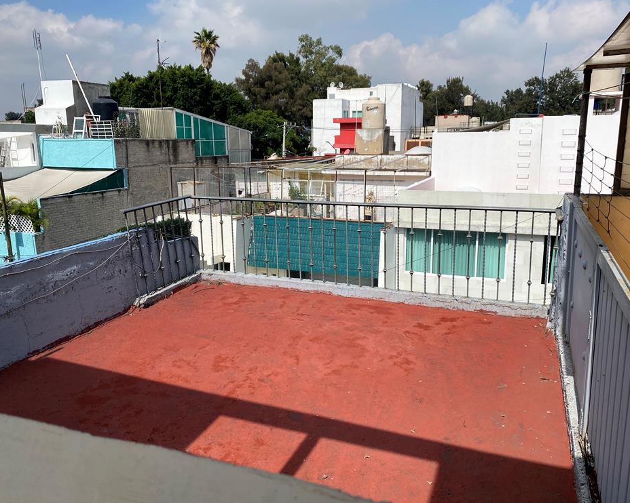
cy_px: 247
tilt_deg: -11.1
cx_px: 329
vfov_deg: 51.5
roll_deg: +0.4
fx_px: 522
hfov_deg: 62.2
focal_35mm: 28
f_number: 1.8
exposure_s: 1/4608
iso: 32
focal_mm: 4.25
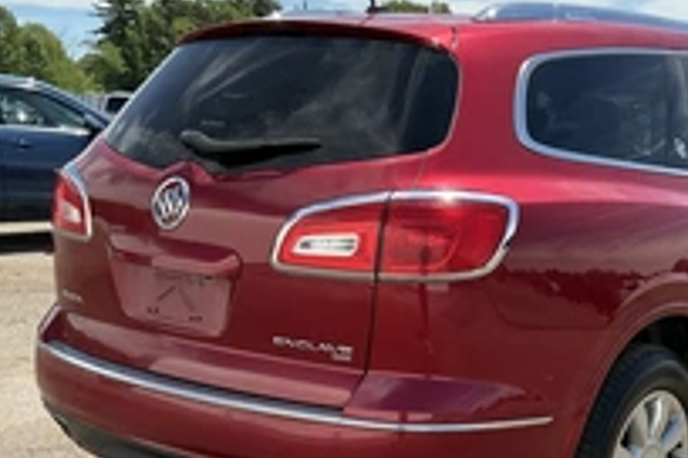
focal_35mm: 57
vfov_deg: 23.7
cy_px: 283
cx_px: 499
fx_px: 1089
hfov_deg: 34.5
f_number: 1.8
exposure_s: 1/1786
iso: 25
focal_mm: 3
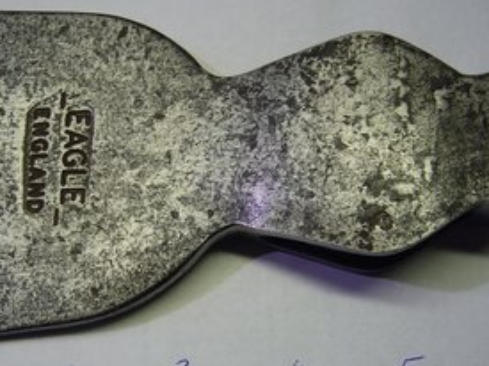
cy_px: 206
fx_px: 720
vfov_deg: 28.5
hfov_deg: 37.4
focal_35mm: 51
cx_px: 196
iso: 100
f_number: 2.8
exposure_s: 1/15
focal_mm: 5.8
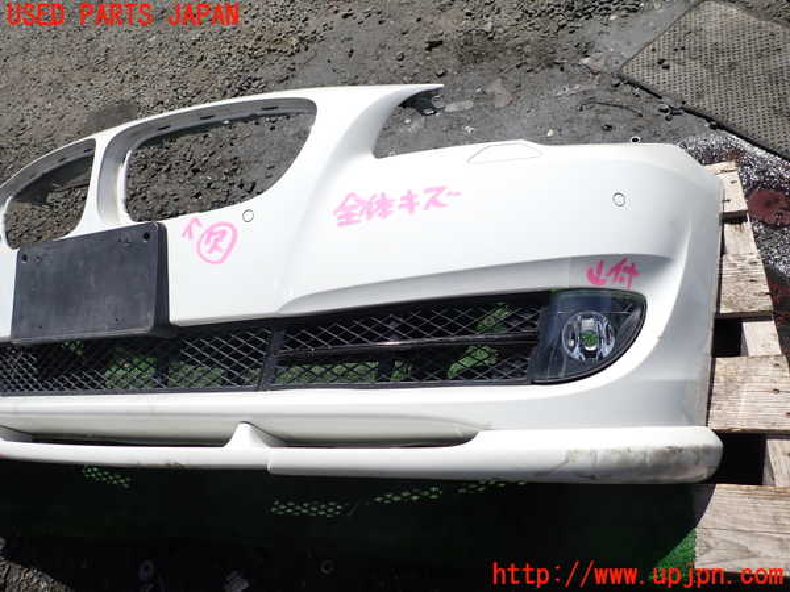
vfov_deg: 54.9
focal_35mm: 25
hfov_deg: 69.4
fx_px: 571
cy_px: 296
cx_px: 395
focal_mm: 4.5
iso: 100
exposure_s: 1/250
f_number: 8
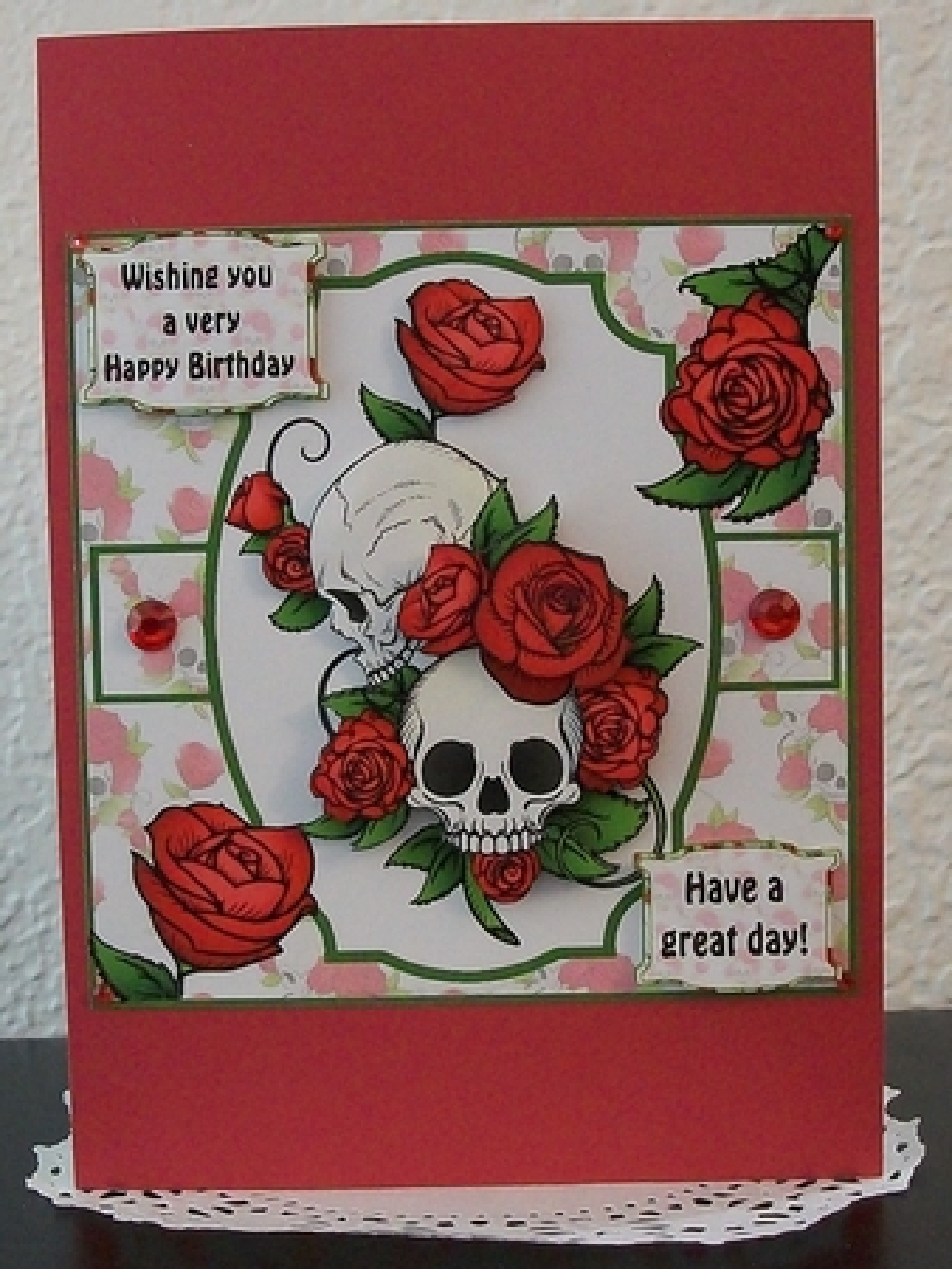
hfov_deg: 44.2
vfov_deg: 56.8
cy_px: 634
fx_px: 1172
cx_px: 476
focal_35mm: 32
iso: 220
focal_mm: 5.7
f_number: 2.9
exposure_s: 1/8
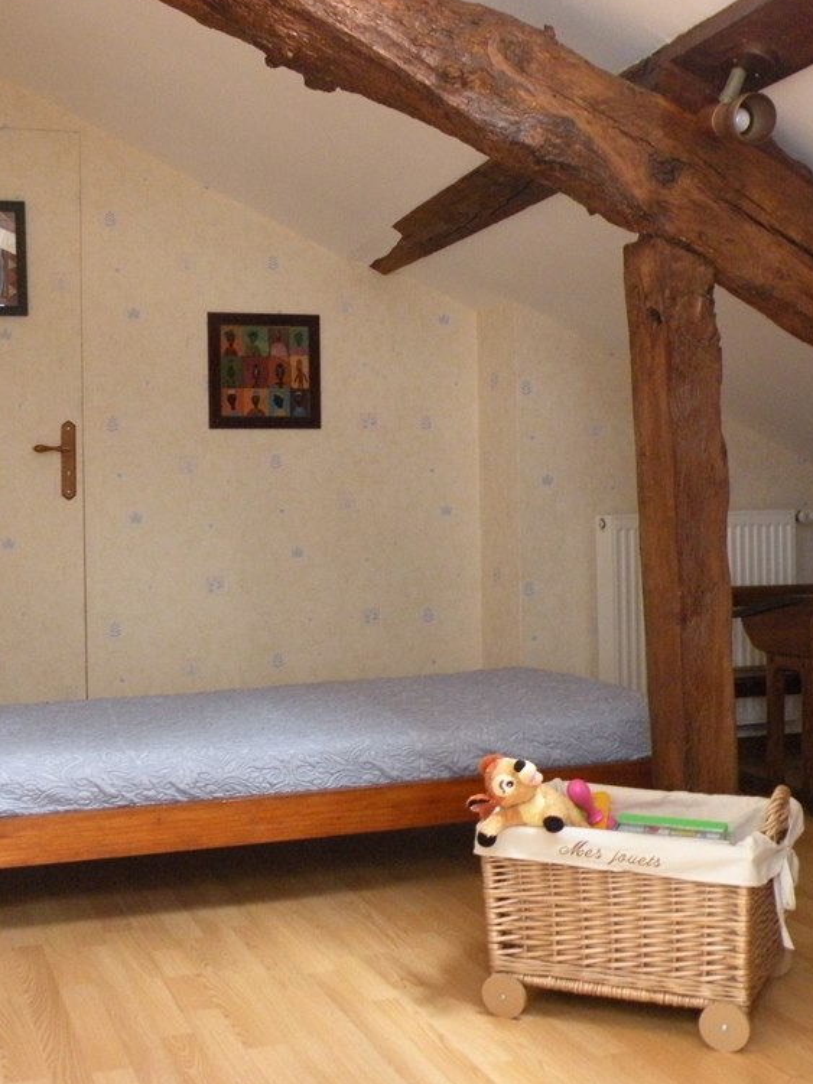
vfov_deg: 42.1
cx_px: 335
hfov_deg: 32.1
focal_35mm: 45
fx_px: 1410
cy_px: 534
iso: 400
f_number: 3.2
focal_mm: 5.8
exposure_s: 1/12.4
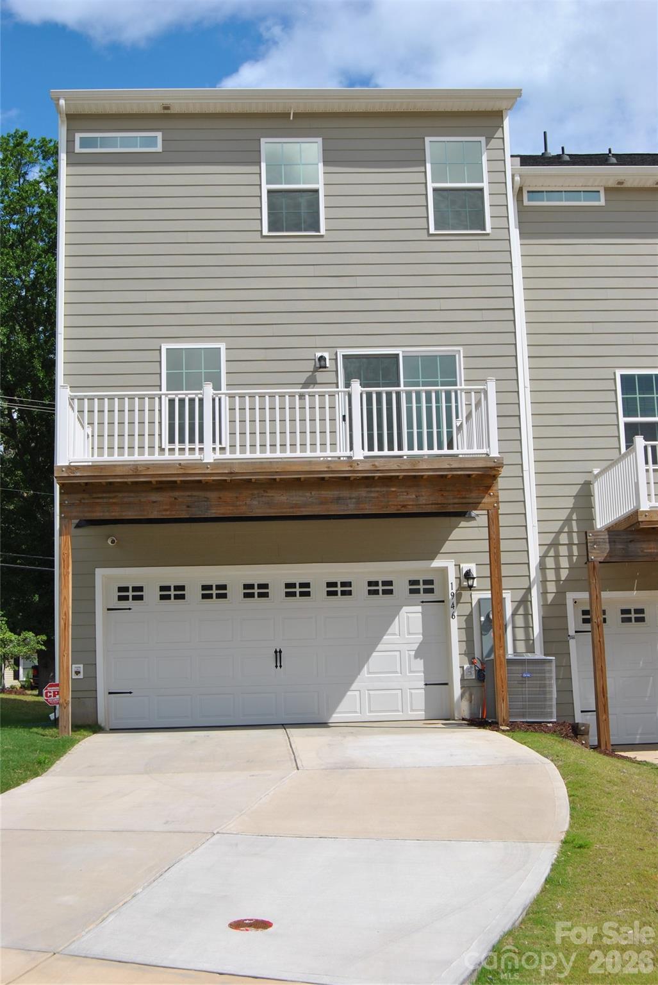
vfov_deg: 42.3
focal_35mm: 46
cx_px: 329
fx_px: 1272
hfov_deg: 29.0
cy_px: 492
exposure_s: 1/320
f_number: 9
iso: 100
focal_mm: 31
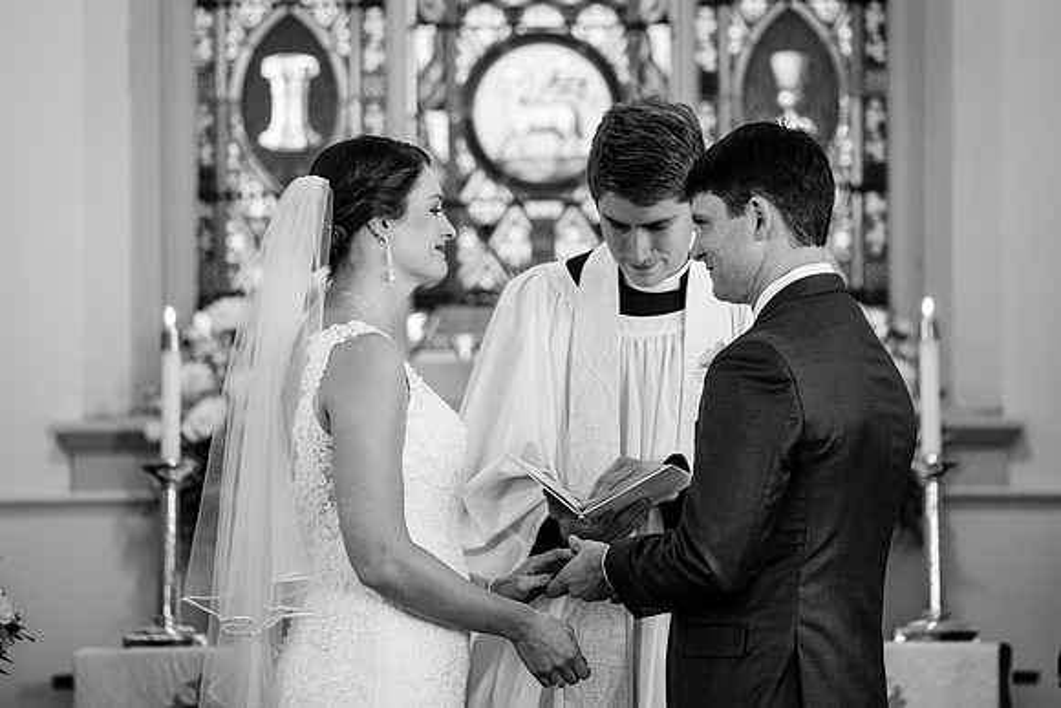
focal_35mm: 260
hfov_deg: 7.9
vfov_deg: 5.3
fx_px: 7658
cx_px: 577
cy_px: 269
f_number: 3.2
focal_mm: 200
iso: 2000
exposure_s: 1/100
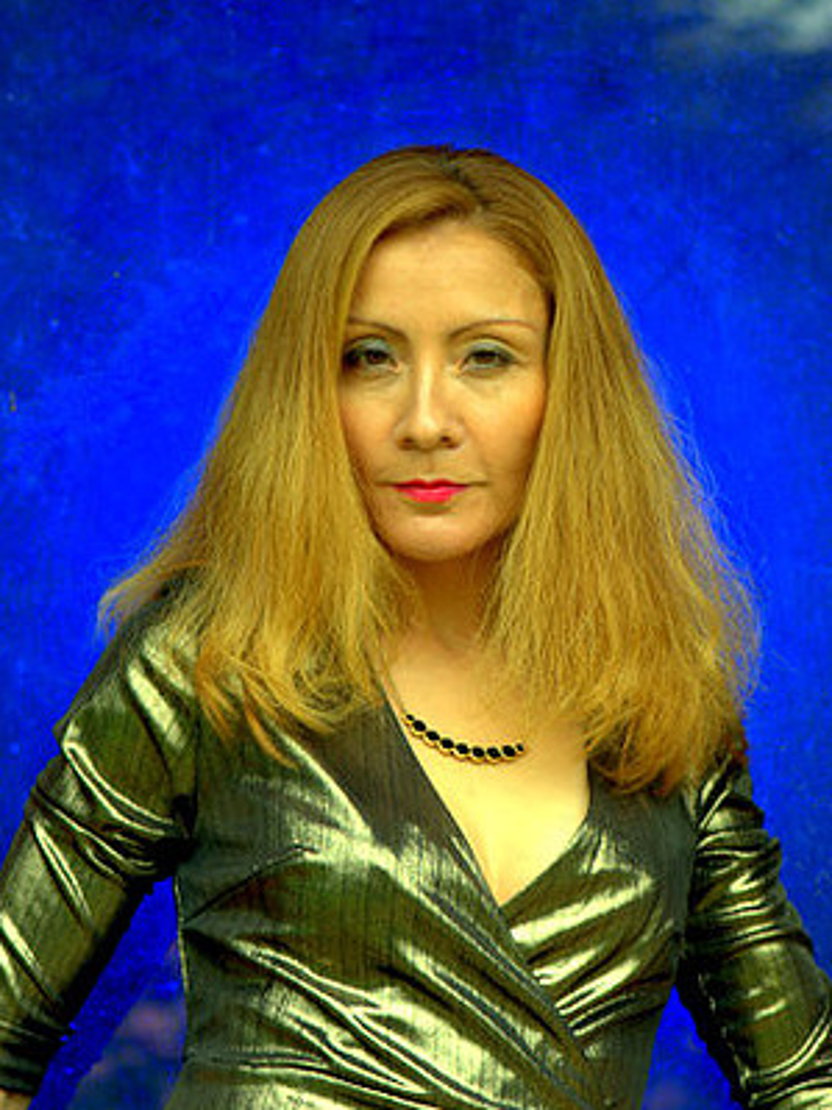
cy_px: 584
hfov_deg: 9.1
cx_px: 416
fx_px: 5226
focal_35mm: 163
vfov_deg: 12.1
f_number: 4
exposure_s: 1/125
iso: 100
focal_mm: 100
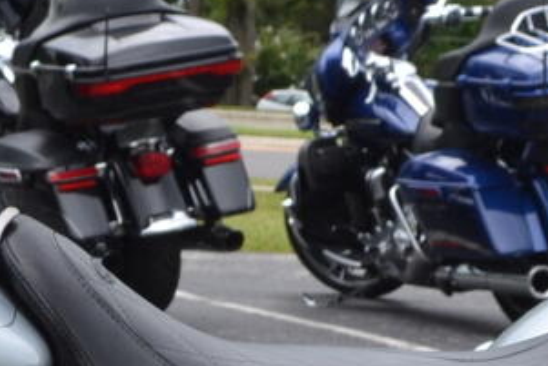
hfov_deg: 9.3
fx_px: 3335
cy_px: 458
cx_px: -51
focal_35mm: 219
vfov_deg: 6.2
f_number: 7.1
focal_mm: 22
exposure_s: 1/200
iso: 100
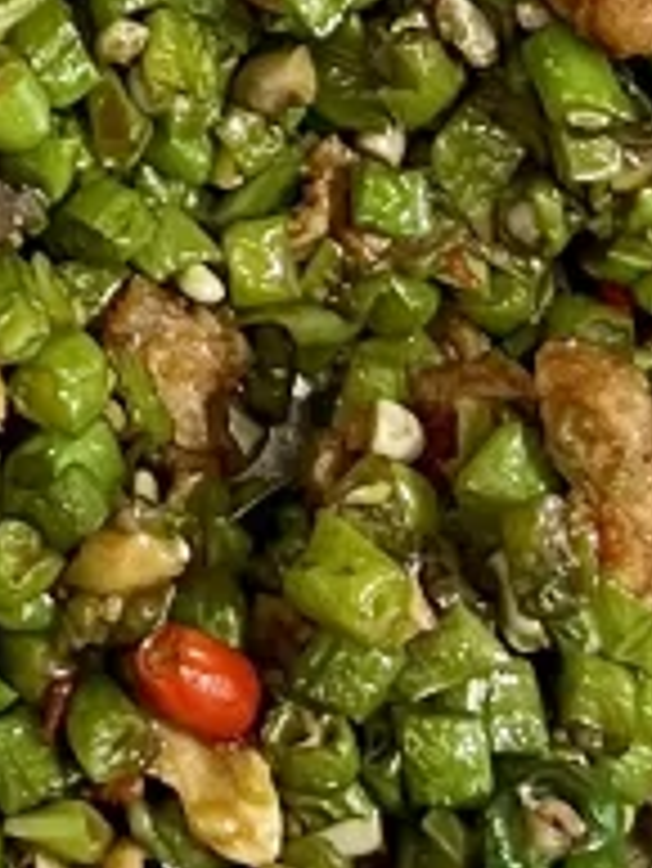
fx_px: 4867
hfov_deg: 7.0
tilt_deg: -62.4
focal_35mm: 194
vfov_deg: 9.5
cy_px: -926
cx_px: -1138
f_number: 1.6
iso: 80
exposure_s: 1/50
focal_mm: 5.1
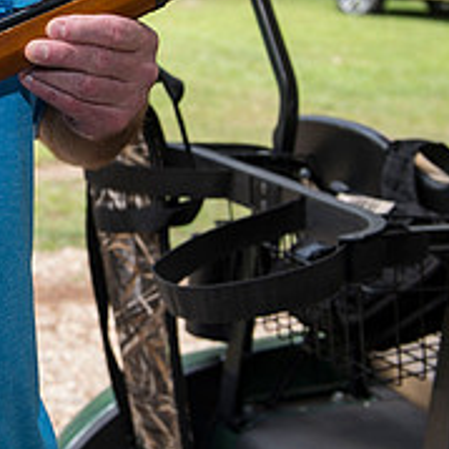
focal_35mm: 99
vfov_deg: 17.2
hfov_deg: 16.9
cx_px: -80
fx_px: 1453
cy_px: 3
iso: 500
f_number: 5
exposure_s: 1/200
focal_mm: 36
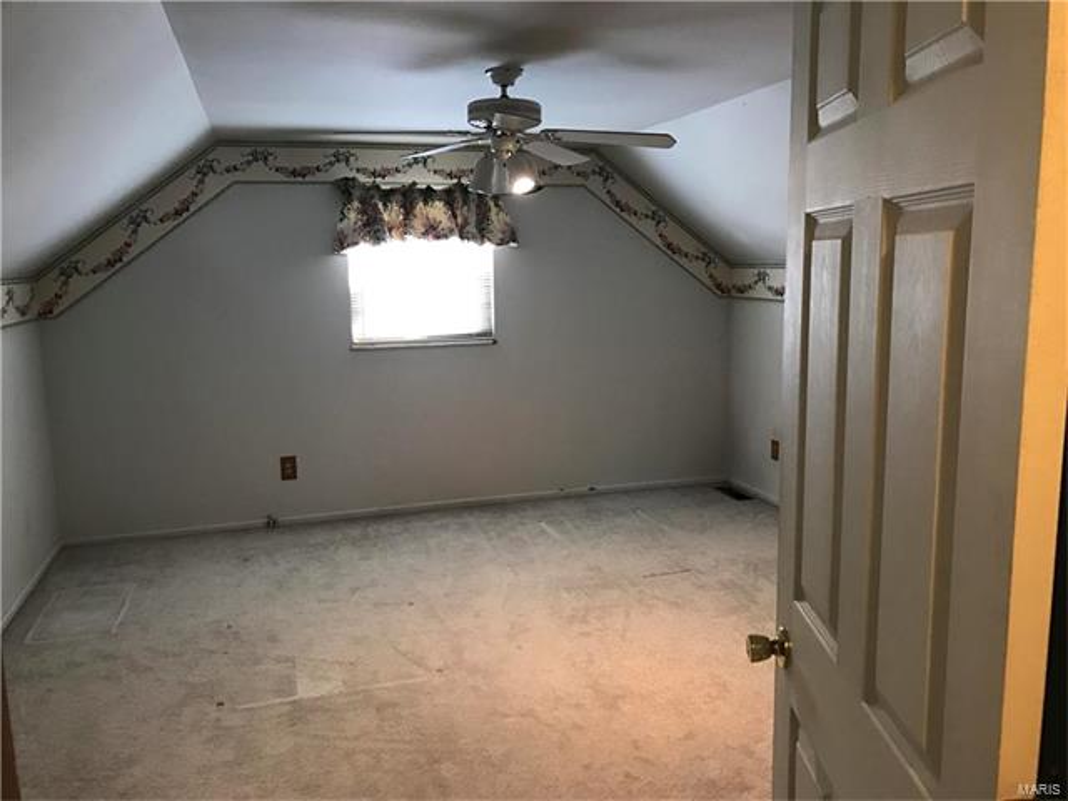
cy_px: 400
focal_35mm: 28
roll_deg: +0.0
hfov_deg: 63.4
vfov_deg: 49.7
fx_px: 864
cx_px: 534
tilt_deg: -8.6
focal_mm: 3.99
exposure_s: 1/15
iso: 64
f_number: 1.8
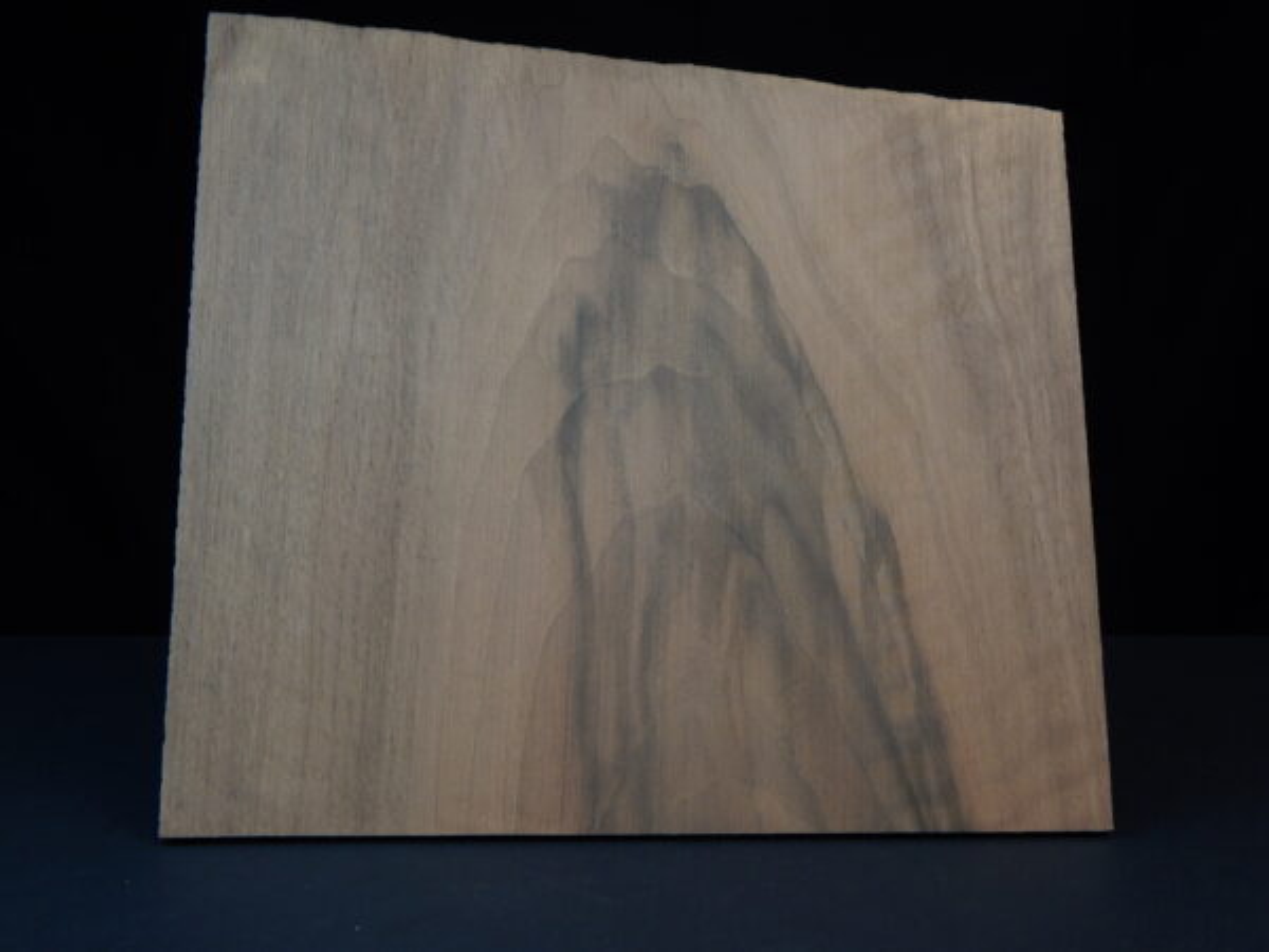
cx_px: 634
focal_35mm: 48
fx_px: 1760
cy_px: 476
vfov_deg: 30.3
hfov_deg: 39.7
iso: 125
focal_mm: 8.6
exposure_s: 1/80
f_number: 3.7
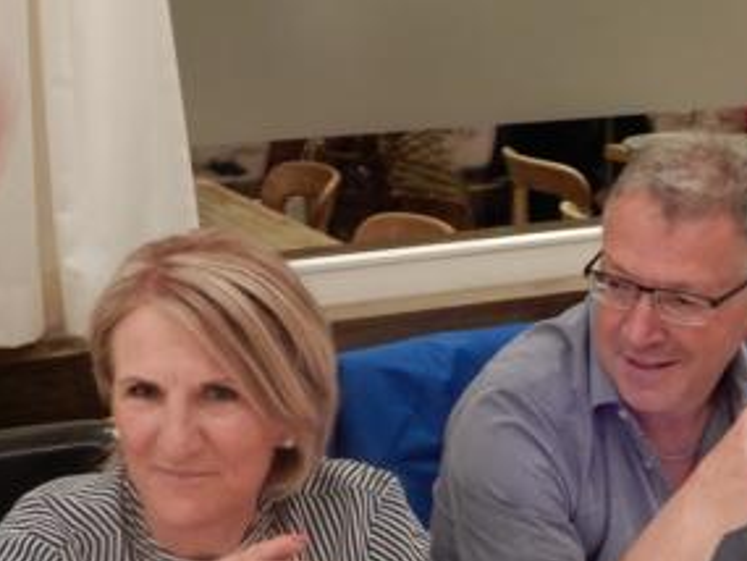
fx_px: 1706
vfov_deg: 18.5
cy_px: 444
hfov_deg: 24.3
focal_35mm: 79
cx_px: 603
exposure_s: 1/8
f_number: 4
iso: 450
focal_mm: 8
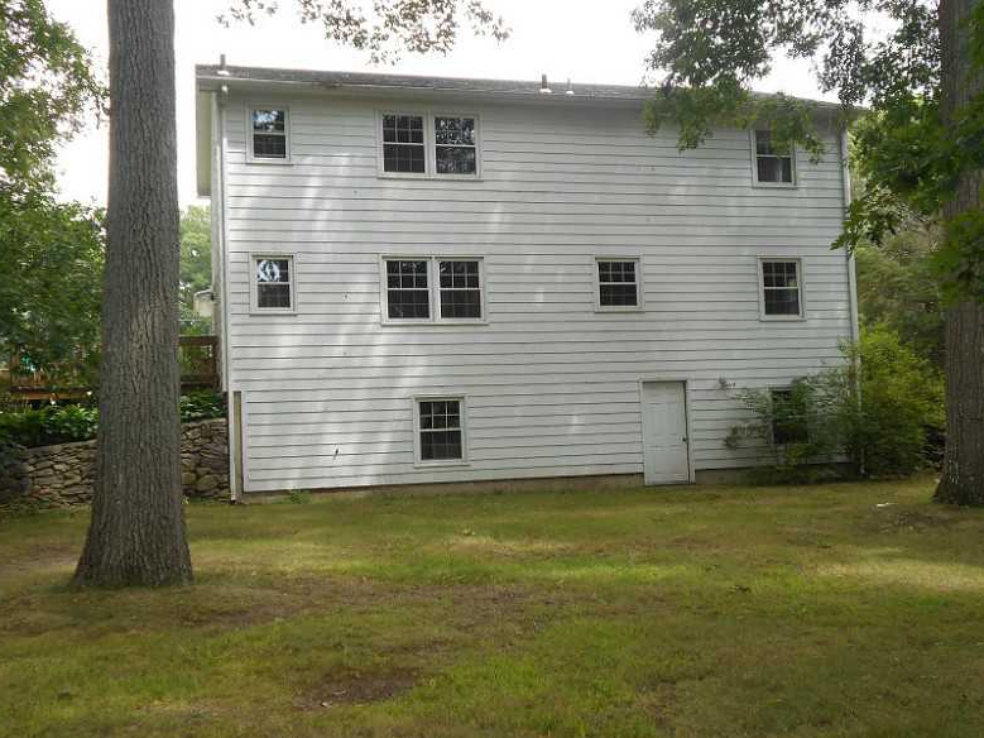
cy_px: 378
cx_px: 494
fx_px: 1080
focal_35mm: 38
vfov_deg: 37.7
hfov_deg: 49.0
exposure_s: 1/80
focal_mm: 6.7
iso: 80
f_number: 3.9
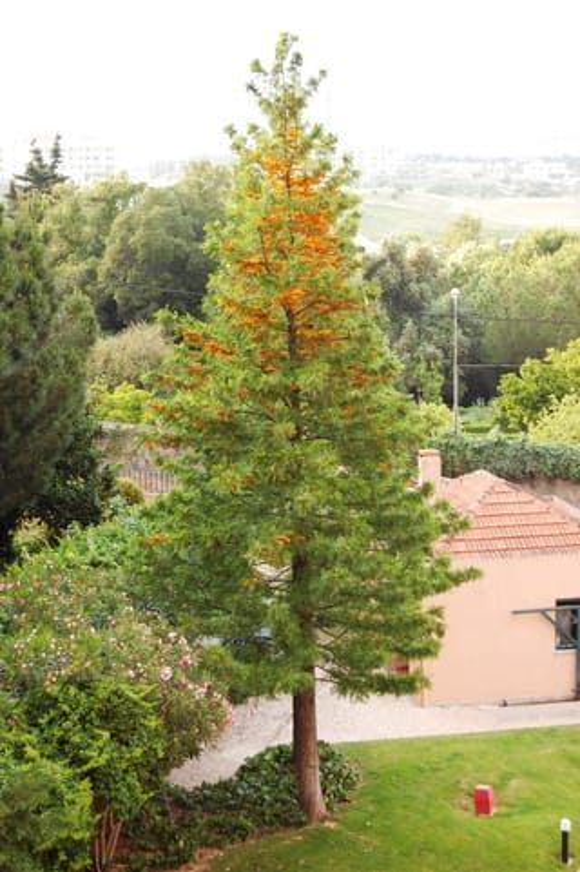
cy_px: 436
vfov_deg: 29.9
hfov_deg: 20.1
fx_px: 1633
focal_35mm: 68
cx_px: 290
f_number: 5.3
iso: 400
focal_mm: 45
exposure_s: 1/80
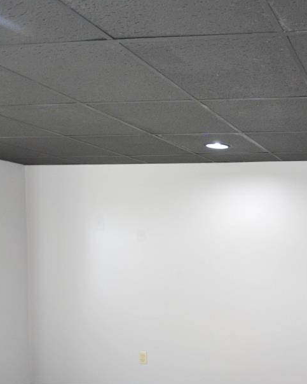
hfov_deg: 35.1
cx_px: 351
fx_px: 398
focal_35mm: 35
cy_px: 263
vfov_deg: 50.4
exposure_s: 1/25
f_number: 4
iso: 400
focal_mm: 10
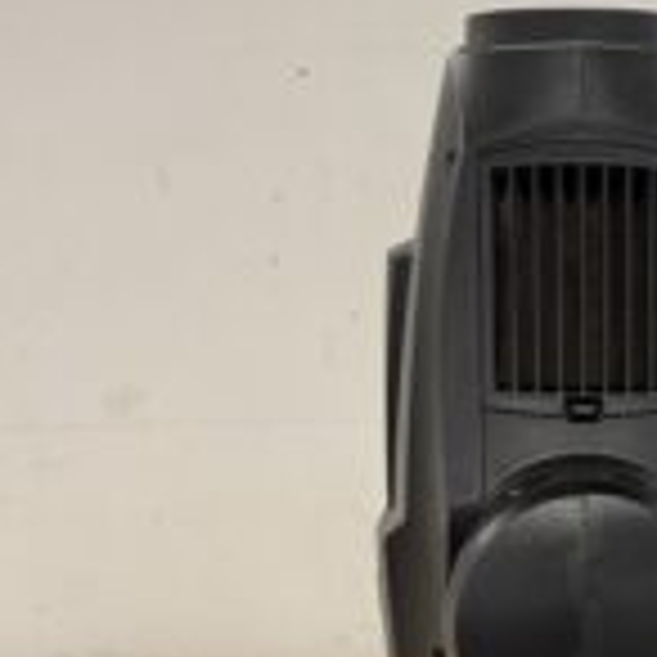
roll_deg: +1.0
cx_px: 594
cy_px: 670
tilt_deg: -22.1
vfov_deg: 27.7
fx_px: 1245
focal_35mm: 58
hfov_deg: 28.4
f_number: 1.78
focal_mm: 6.76
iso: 400
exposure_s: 1/50
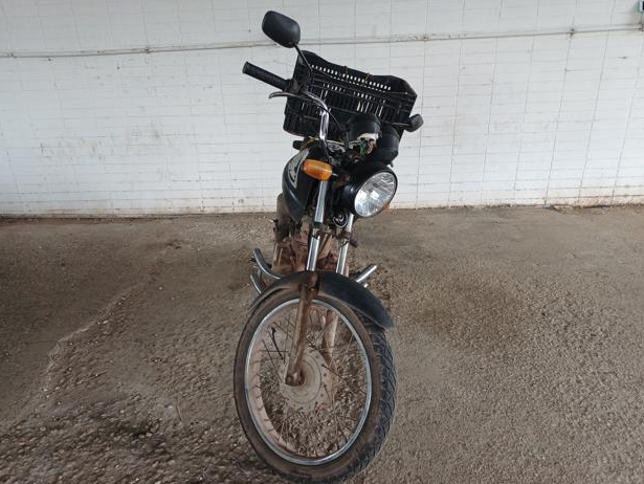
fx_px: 484
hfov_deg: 67.3
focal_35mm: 26
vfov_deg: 53.1
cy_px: 249
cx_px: 315
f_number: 1.8
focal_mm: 4.65
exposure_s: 1/60
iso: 100
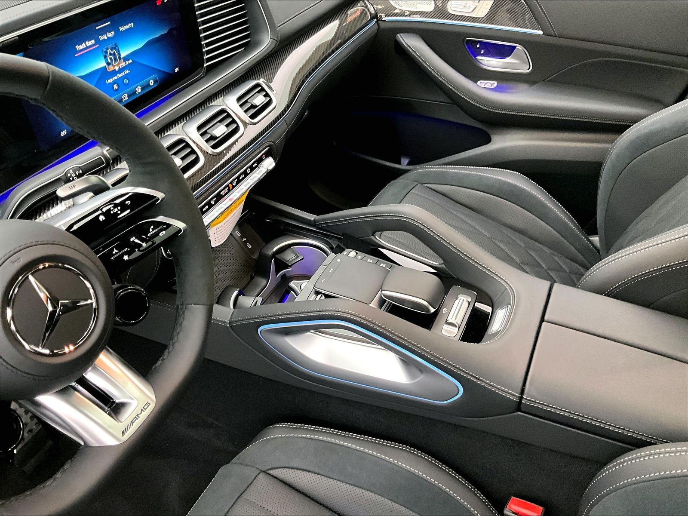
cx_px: 344
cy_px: 258
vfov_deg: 48.2
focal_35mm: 29
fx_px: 576
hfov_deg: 61.7
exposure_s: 1/30
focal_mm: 3
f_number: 1.8
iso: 400
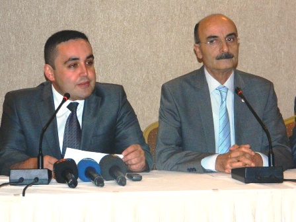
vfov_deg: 9.9
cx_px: 148
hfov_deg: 13.2
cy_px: 111
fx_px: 1283
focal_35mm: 150
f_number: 4.9
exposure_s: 1/60
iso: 800
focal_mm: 27
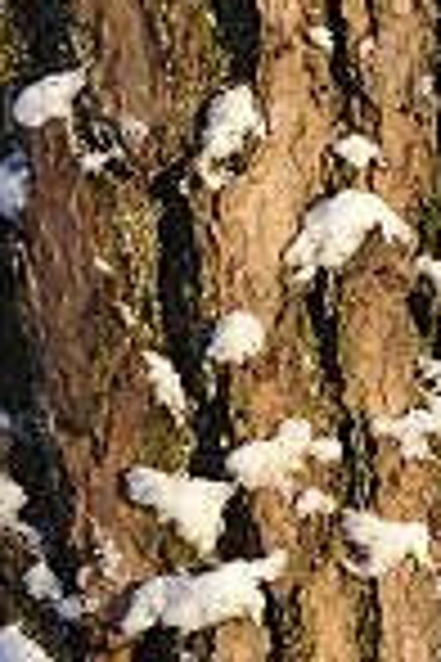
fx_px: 7202
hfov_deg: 3.5
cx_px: 106
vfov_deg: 5.1
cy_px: -761
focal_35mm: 392
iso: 320
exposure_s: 1/800
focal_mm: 85
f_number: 2.5
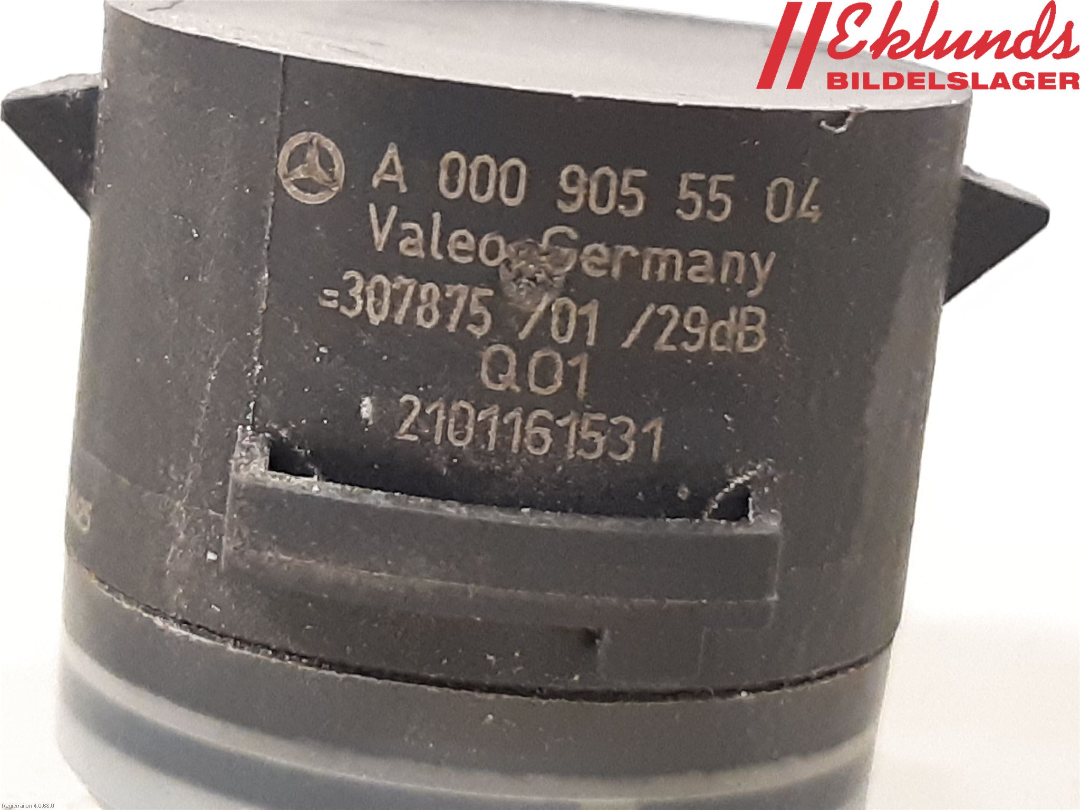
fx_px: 811
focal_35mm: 26
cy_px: 405
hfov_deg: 67.3
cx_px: 540
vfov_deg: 53.1
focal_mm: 3.93
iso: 320
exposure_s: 1/25
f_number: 1.7
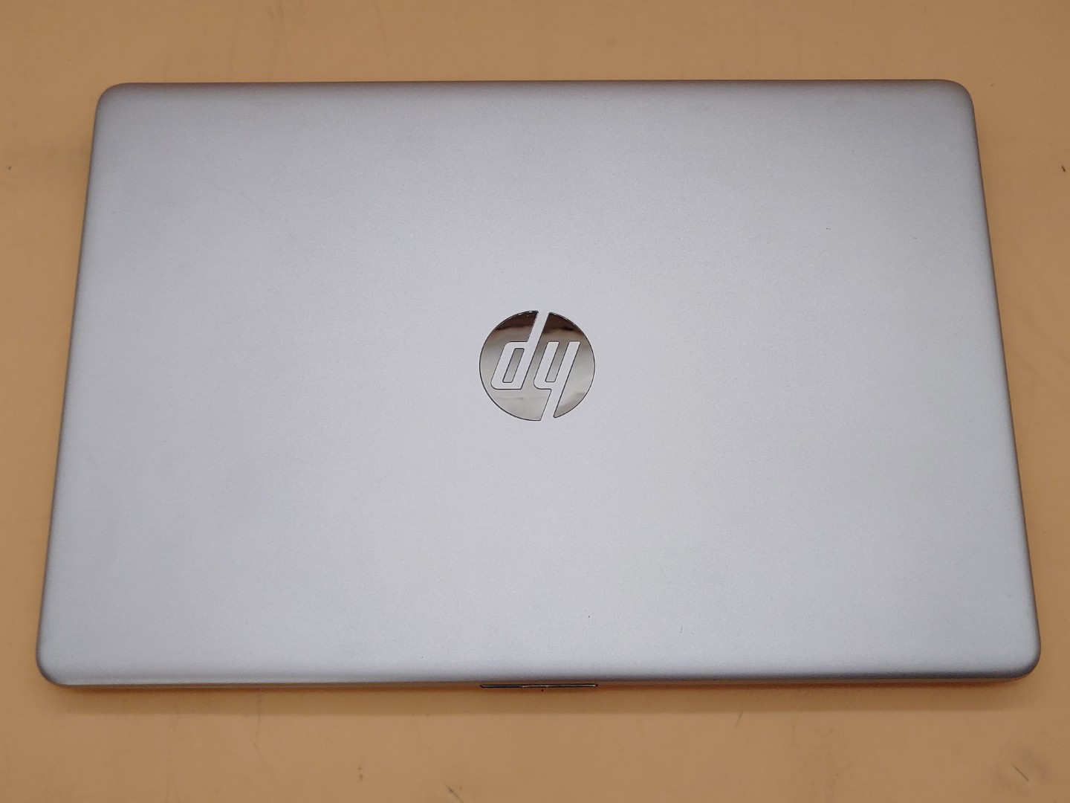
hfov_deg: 51.4
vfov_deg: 39.7
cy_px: 402
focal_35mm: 36
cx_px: 535
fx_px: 1113
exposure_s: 1/230
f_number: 1.8
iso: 50
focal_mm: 4.36
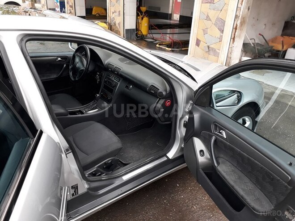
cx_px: 148
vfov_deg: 51.4
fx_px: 230
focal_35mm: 27
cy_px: 110
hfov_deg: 65.3
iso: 50
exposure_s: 1/120
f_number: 1.9
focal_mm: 3.6
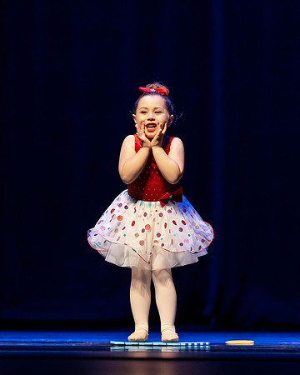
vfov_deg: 7.2
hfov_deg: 5.8
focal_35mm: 269
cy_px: 141
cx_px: 143
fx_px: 2981
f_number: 2.8
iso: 3200
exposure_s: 1/640
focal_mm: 150
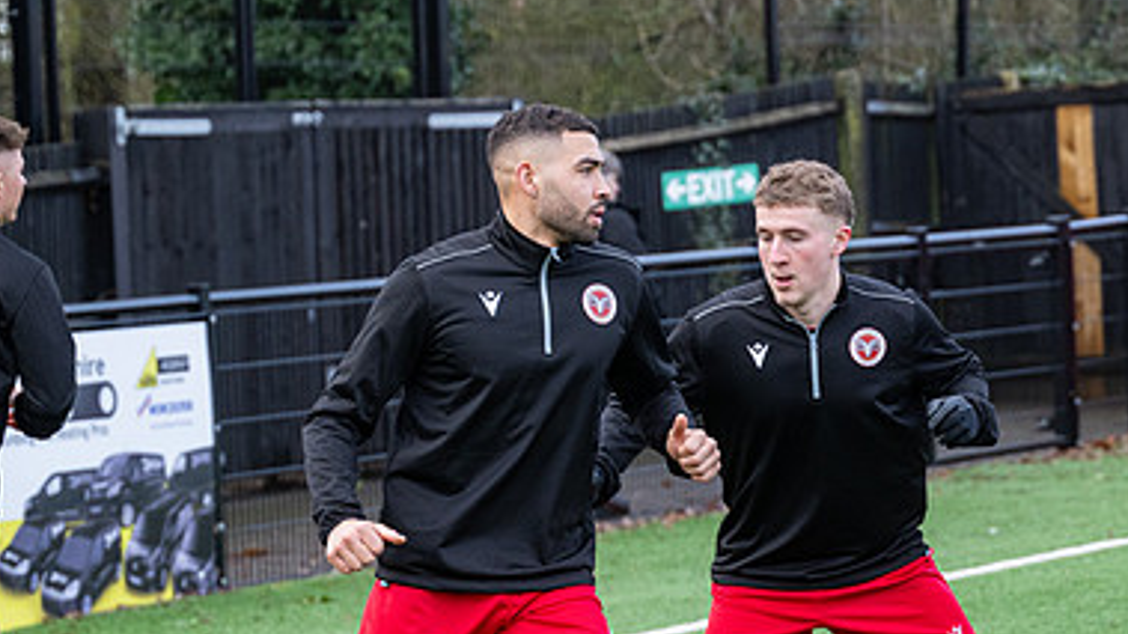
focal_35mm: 188
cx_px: 660
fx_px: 5622
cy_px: 502
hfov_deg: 11.5
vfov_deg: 6.4
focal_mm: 98
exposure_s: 1/1250
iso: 800
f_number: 4
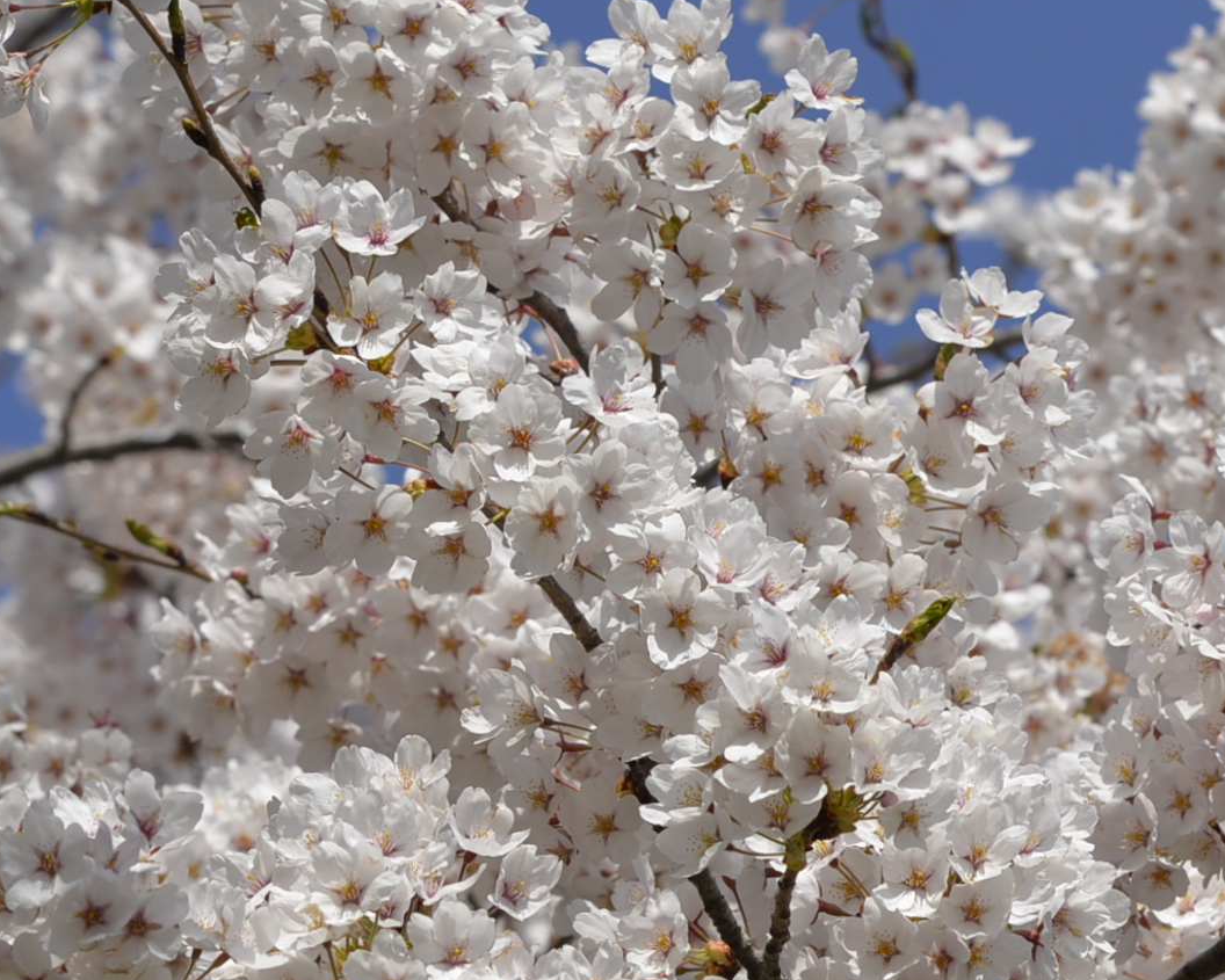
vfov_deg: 5.9
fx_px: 9500
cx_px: 1421
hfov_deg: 7.3
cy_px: 950
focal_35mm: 262
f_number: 7.1
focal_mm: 98
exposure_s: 1/800
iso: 200
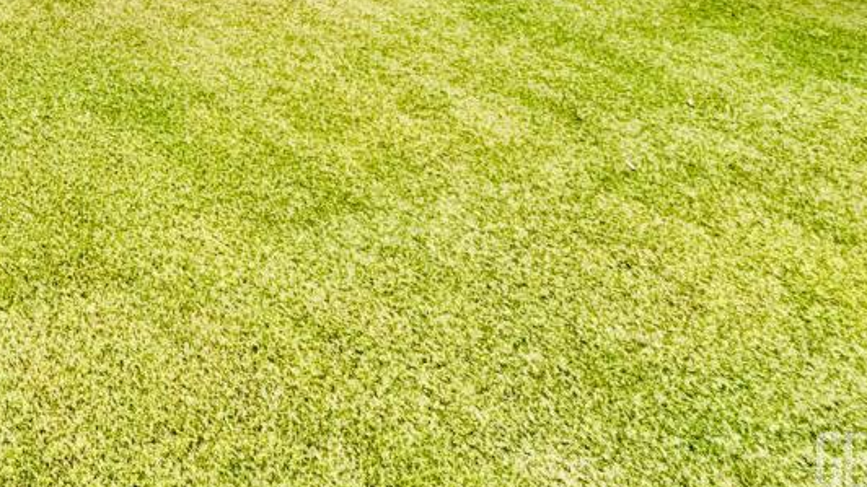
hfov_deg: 34.1
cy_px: -372
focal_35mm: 43
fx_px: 988
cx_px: -257
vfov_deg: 20.4
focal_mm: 2.22
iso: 50
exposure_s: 1/2208
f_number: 2.2
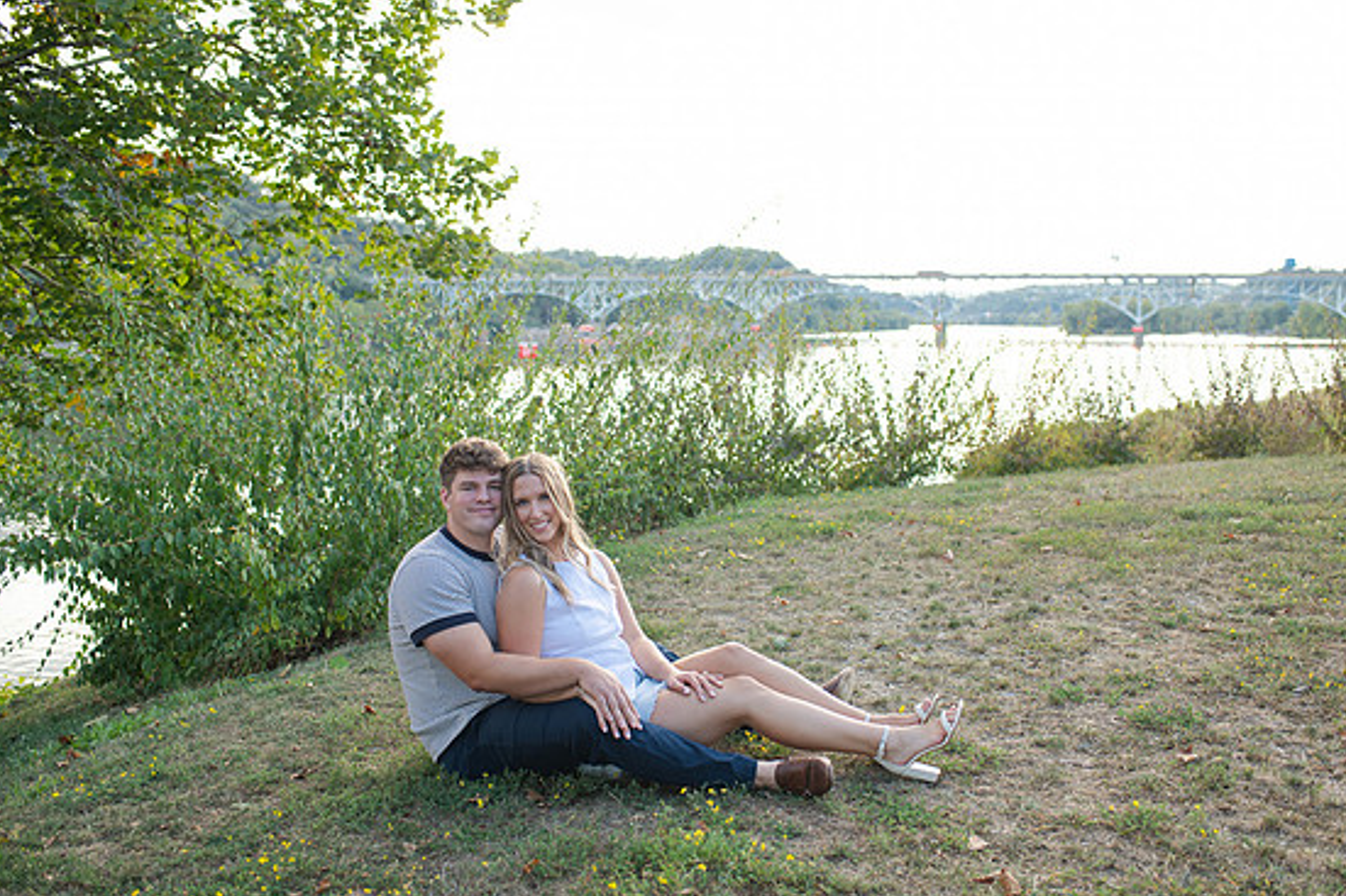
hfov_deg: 51.9
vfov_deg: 35.9
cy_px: 457
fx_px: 1383
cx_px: 691
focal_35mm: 37
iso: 100
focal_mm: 35
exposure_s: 1/320
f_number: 3.2
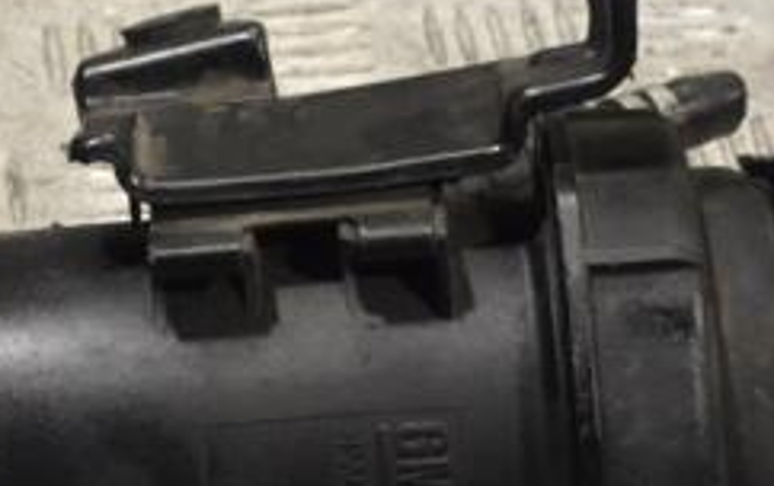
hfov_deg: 12.3
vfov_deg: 7.7
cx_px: 205
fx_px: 3597
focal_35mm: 170
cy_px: 240
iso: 3200
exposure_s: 1/250
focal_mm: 45
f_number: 8
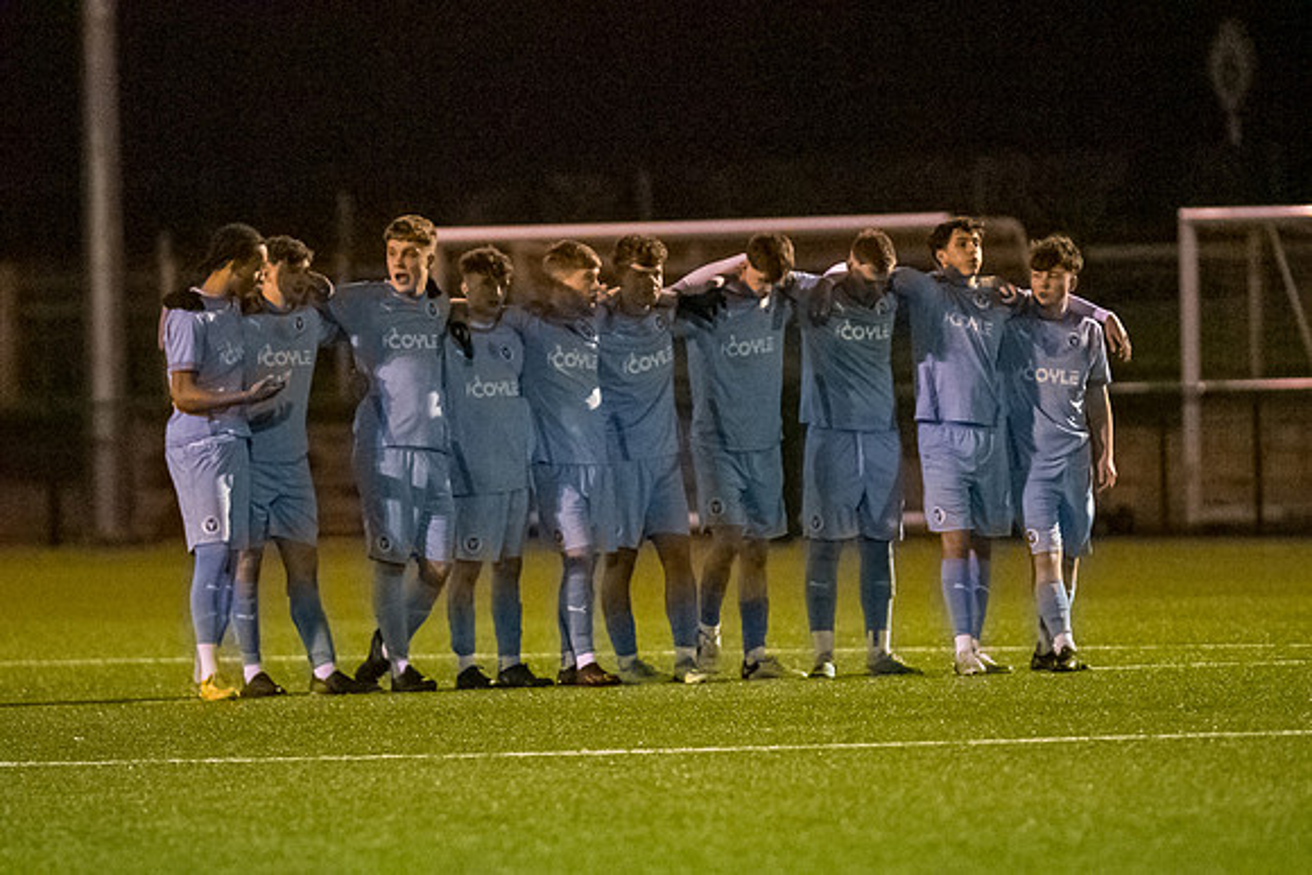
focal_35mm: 405
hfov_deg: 5.1
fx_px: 14763
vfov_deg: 3.4
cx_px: 656
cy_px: 438
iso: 8000
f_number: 2.8
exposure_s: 1/1000
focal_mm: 270
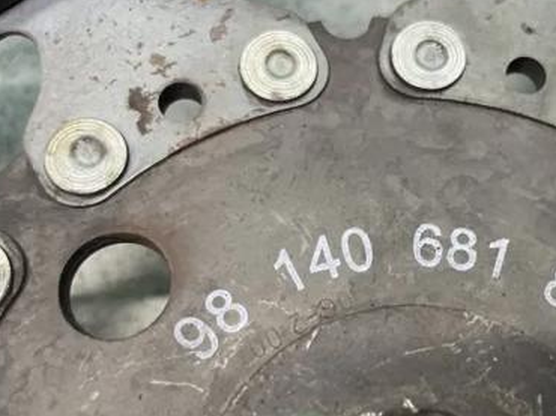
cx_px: 370
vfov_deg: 31.9
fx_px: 722
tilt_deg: -66.0
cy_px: 273
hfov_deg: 41.6
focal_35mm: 45
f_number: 1.6
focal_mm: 4.2
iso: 160
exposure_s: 1/50
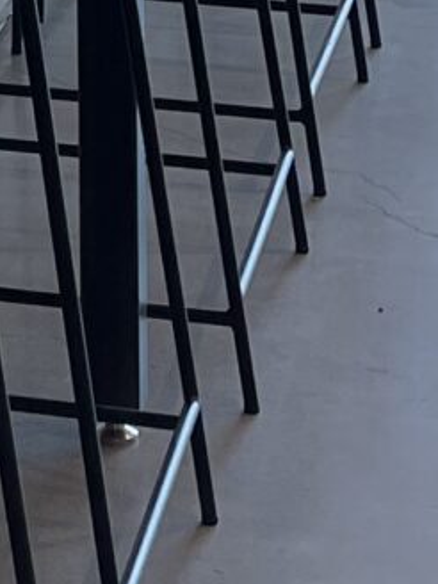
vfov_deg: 9.0
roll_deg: +1.2
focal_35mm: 203
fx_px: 3425
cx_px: -516
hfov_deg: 7.0
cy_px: -669
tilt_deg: -2.3
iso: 40
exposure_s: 1/120
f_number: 1.6
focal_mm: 5.1
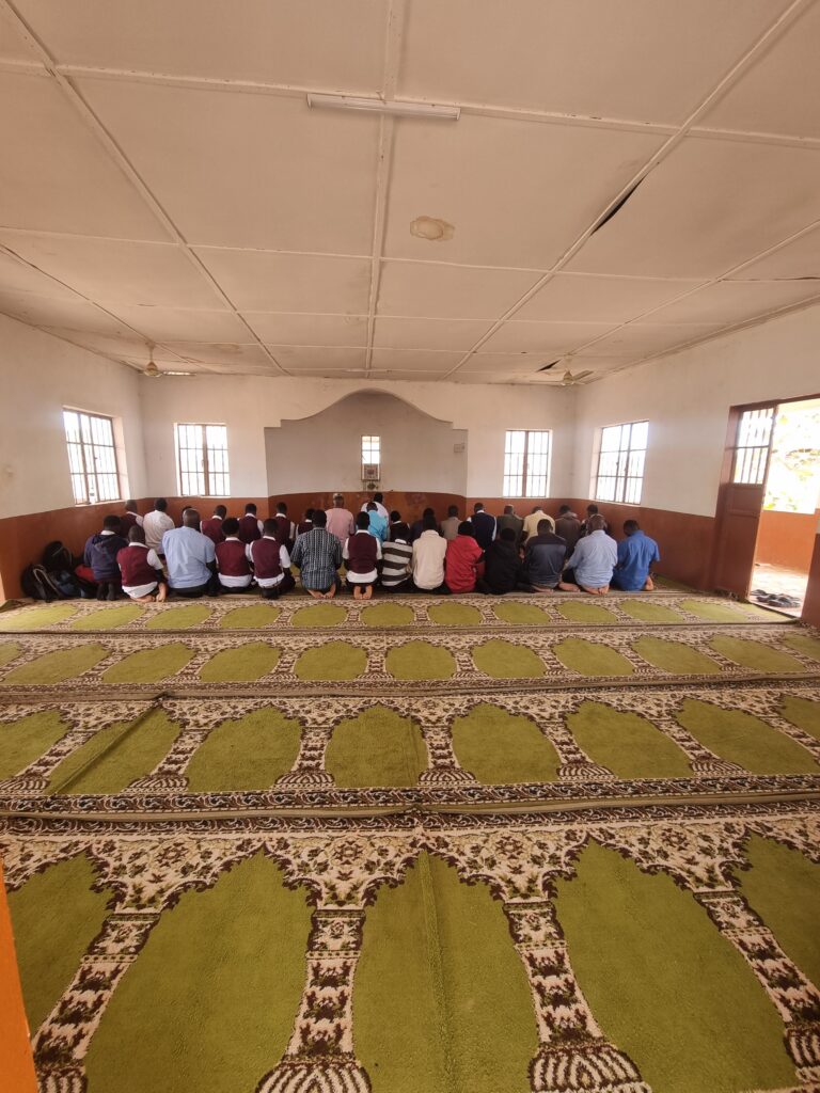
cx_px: 410
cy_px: 546
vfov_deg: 106.2
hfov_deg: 89.9
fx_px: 411
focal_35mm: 13
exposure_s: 1/50
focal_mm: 2.2
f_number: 2.2
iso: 50
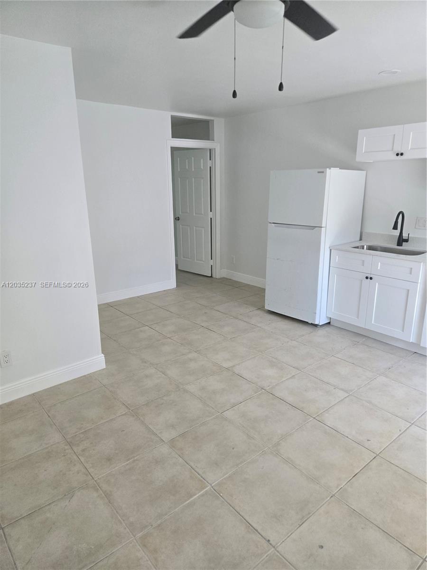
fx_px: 378
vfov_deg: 73.9
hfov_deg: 58.9
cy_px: 285
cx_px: 214
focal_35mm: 23
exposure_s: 1/180
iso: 125
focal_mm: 5.4
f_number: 1.8
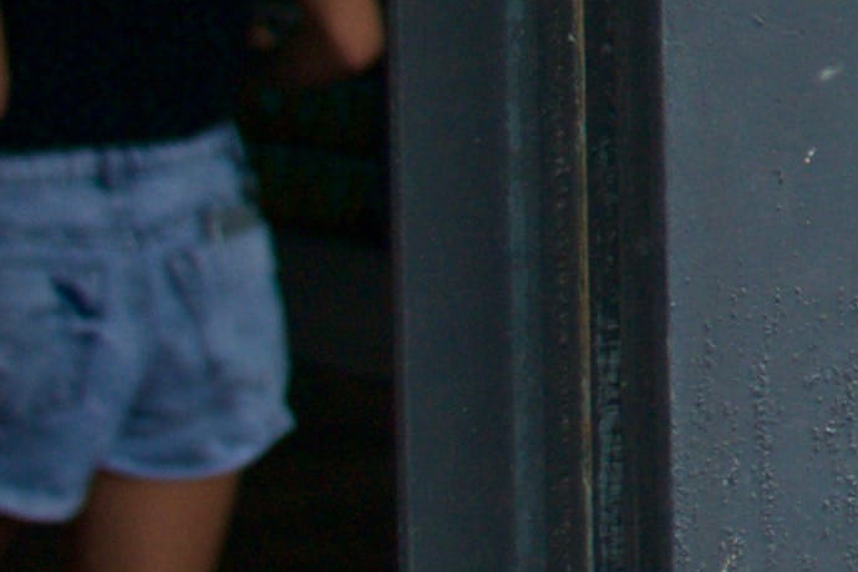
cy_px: -981
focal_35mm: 261
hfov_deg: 7.3
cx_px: 2281
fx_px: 6219
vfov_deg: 5.1
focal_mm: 26
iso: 100
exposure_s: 1/125
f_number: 5
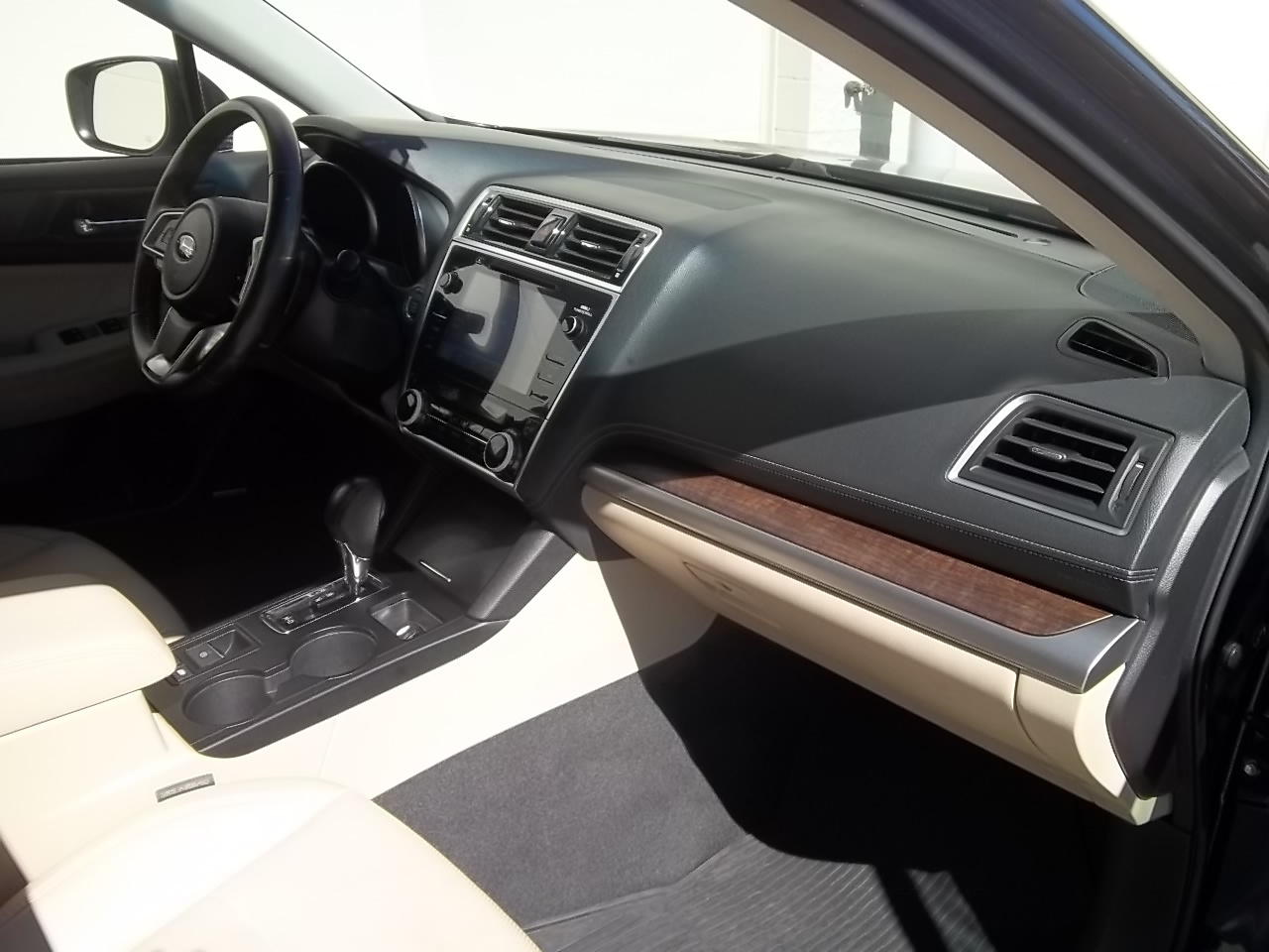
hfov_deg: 52.6
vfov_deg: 40.7
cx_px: 634
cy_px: 476
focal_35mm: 35
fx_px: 1283
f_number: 3.86
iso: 64
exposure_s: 1/250
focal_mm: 6.17
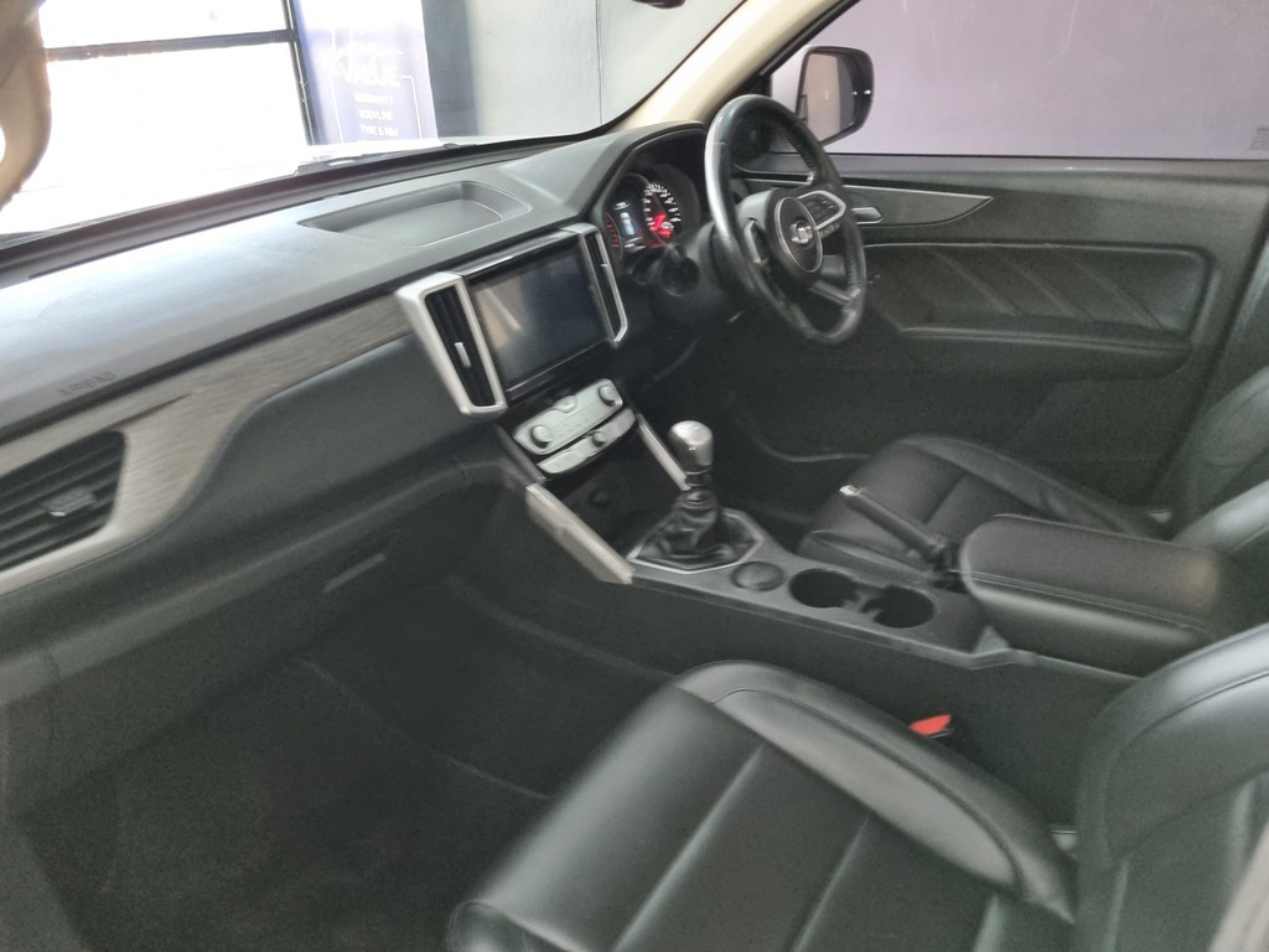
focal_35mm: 26
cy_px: 476
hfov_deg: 67.3
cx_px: 634
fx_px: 953
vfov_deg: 53.1
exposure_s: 1/50
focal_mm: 5.4
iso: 640
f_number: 1.8
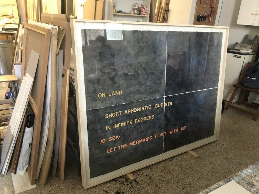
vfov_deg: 49.7
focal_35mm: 28
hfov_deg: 63.5
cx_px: 130
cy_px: 97
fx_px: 209
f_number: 1.8
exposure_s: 1/9
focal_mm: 3.99
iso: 100
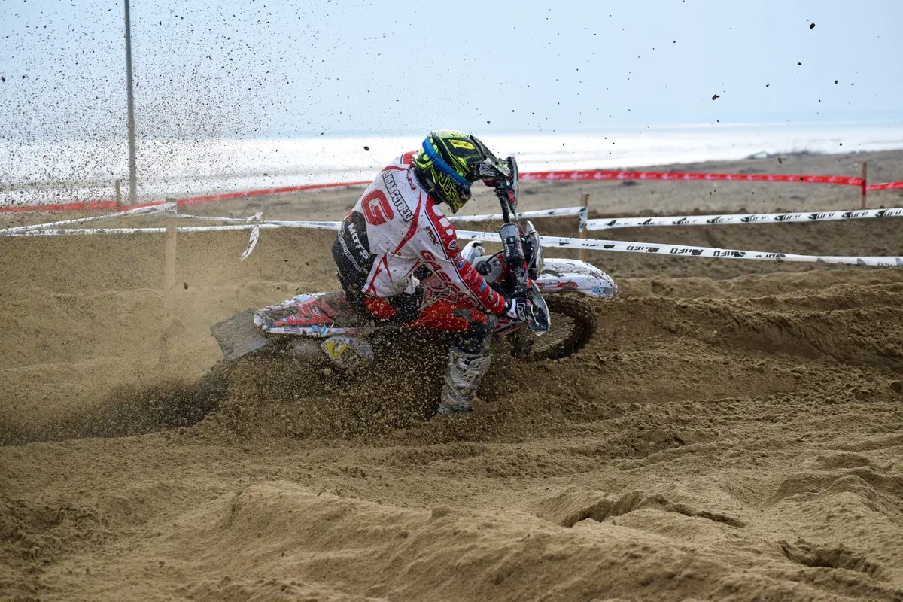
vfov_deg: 10.6
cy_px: 301
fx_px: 3235
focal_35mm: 129
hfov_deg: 15.9
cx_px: 452
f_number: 6.3
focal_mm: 86
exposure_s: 1/1600
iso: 400
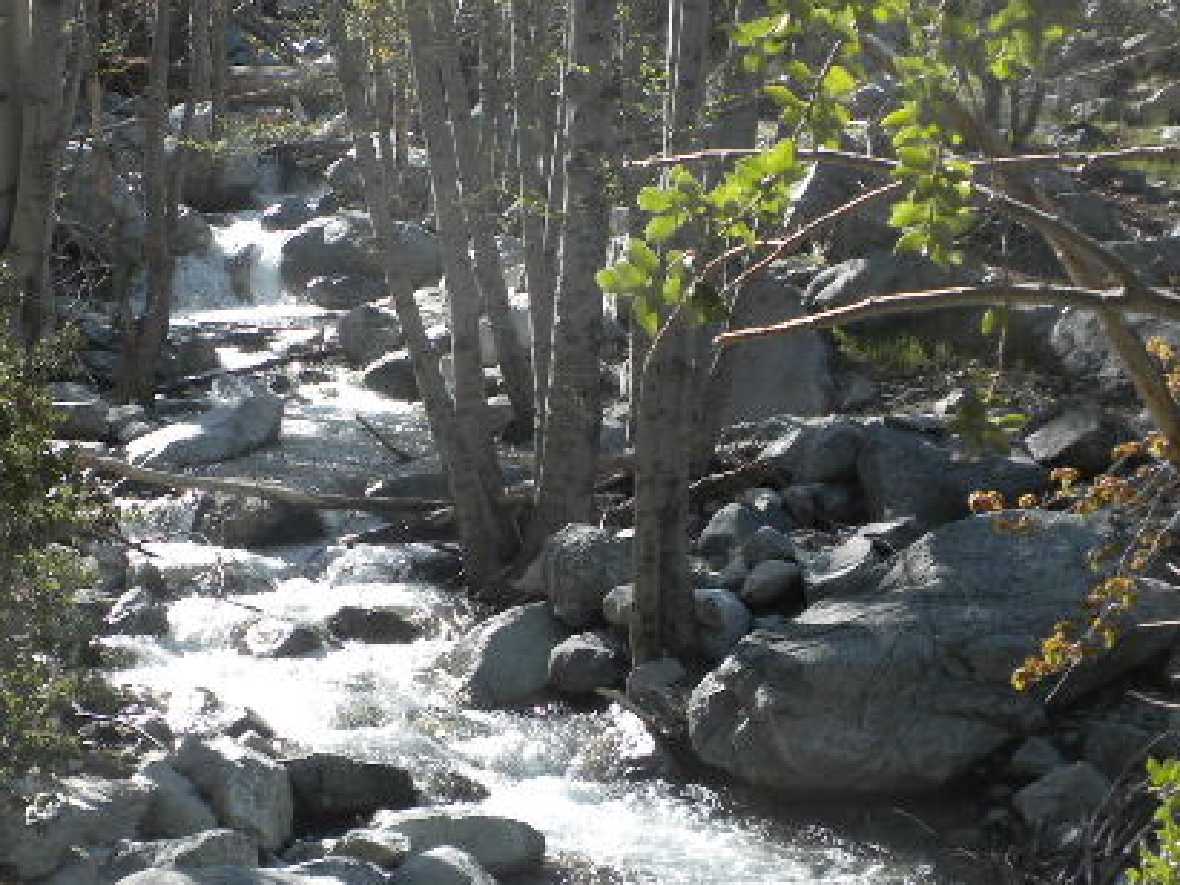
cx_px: 411
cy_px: 509
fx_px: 2454
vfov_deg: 20.4
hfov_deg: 26.9
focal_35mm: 72
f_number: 3.5
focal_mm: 6.6
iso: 132
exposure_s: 1/406
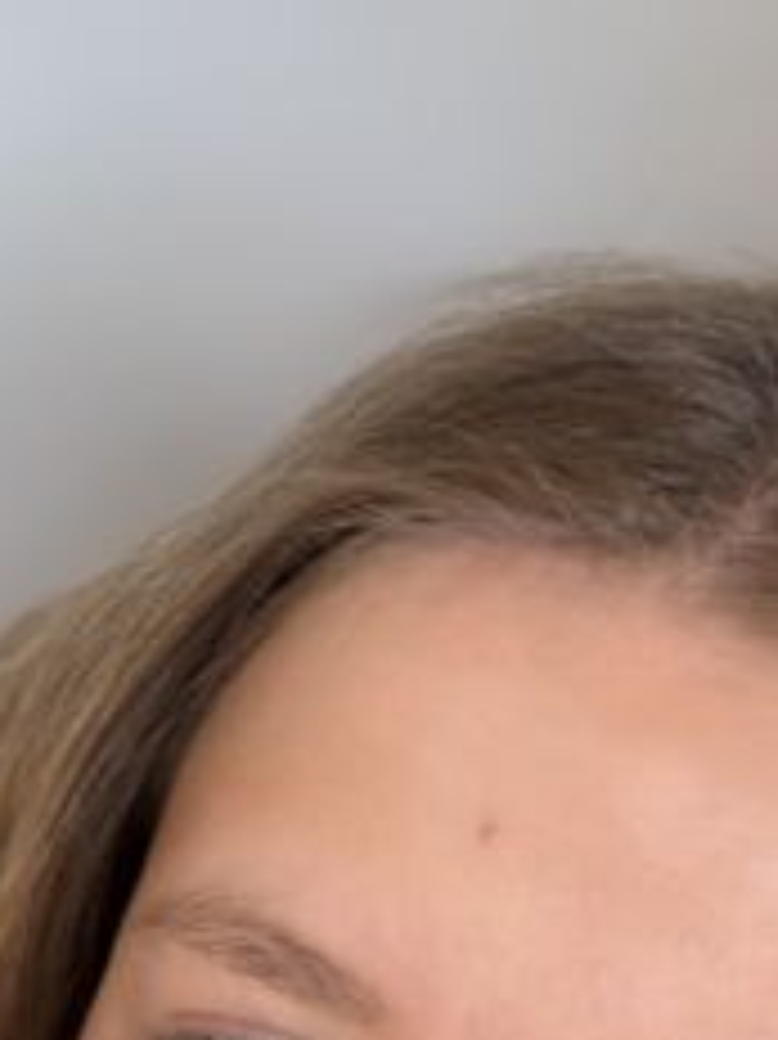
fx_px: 2340
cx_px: 324
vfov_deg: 22.5
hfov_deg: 18.9
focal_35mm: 78
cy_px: 1342
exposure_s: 1/60
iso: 100
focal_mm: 2.69
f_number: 1.9
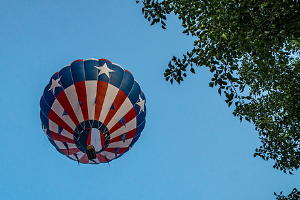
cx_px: 107
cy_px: 118
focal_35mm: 45
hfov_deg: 43.1
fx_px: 375
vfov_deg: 29.8
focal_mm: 22
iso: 400
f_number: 5.6
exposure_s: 1/400
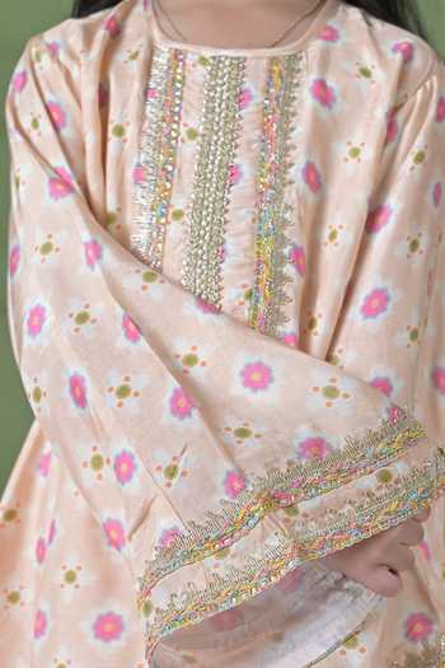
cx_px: 222
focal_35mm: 42
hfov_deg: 31.9
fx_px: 779
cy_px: 334
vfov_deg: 46.4
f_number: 4
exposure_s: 1/160
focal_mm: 42
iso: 640
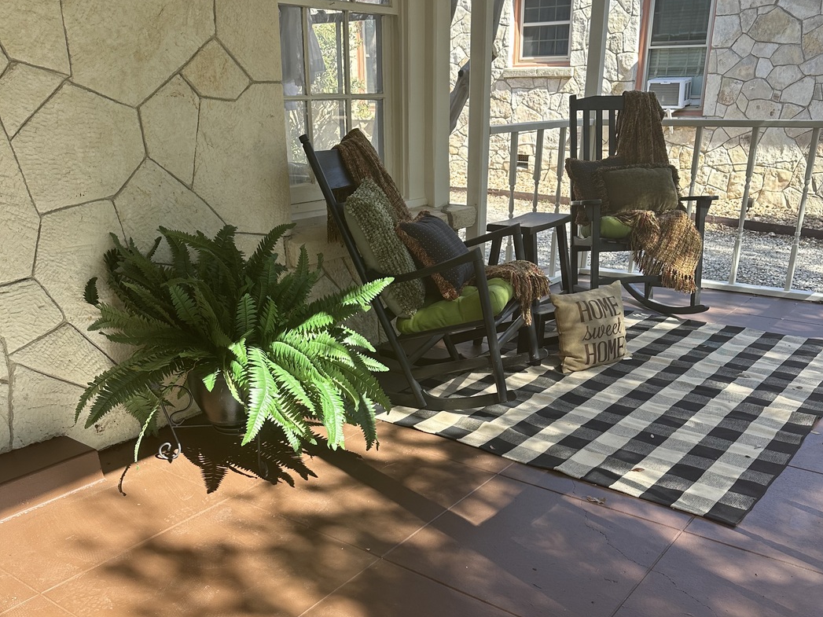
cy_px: 424
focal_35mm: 33
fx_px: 784
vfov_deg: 42.2
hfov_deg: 55.4
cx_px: 412
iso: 80
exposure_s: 1/555
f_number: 1.78
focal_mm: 6.86
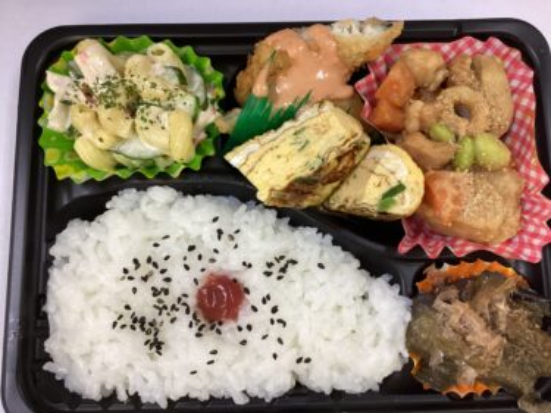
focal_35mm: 31
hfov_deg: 58.4
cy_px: 206
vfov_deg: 45.4
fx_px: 493
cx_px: 276
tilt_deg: -81.2
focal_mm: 3.3
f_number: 2.4
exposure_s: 1/60
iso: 125
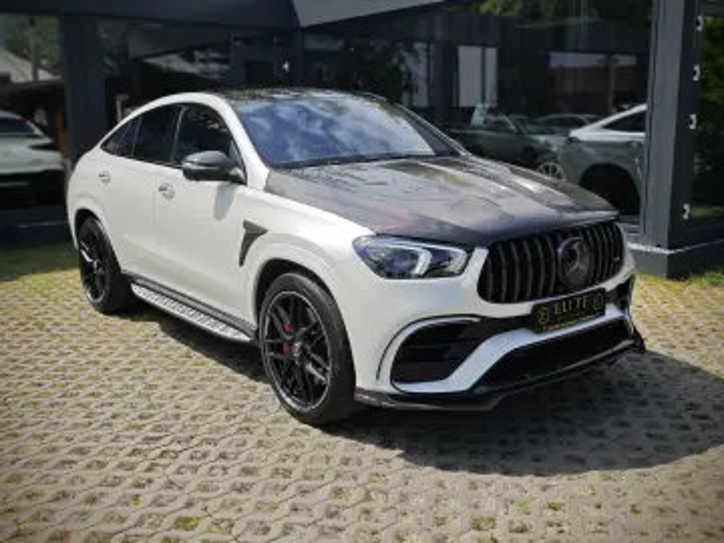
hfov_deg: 52.6
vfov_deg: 40.7
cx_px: 362
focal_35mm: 35
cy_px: 272
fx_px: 732
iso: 50
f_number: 1.4
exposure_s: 1/5374
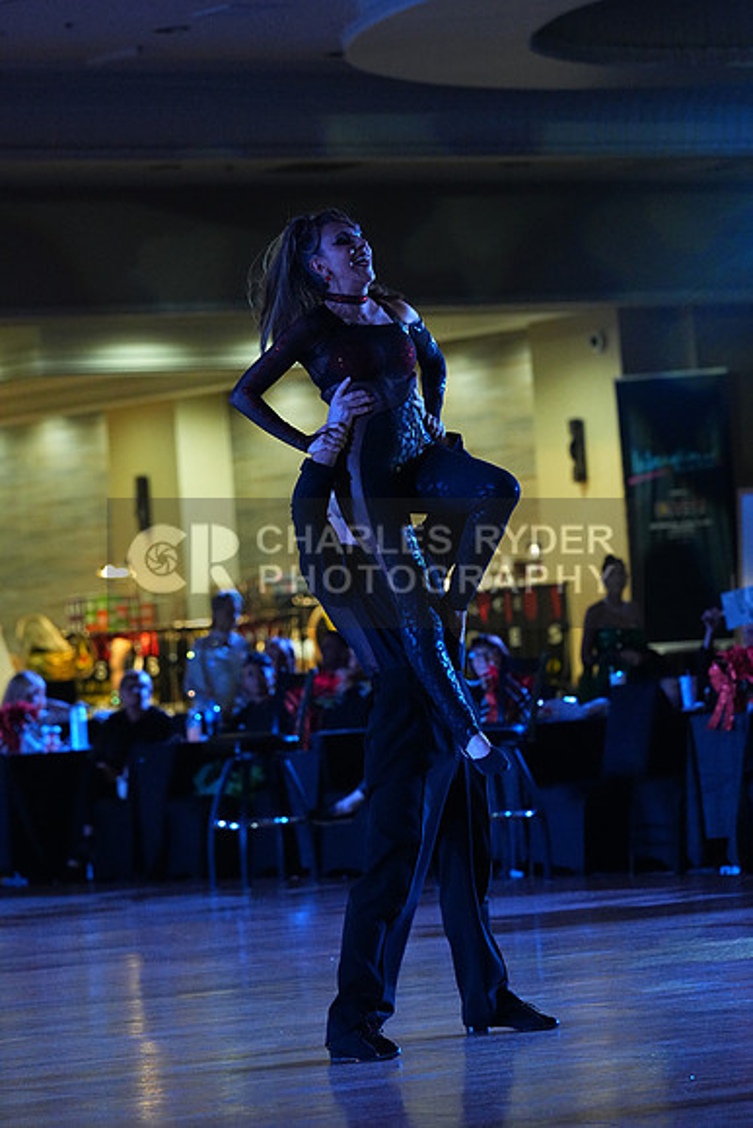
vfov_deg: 12.2
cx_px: 376
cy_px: 564
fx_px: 5299
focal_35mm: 169
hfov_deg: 8.1
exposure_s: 1/400
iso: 6400
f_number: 4.5
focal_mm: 169
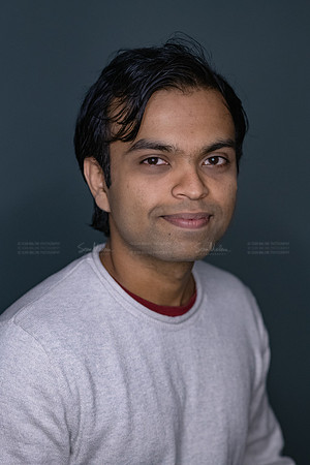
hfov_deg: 16.1
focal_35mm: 85
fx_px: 1098
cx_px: 155
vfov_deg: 23.9
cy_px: 232
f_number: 3.5
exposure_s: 1/250
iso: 2000
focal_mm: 85
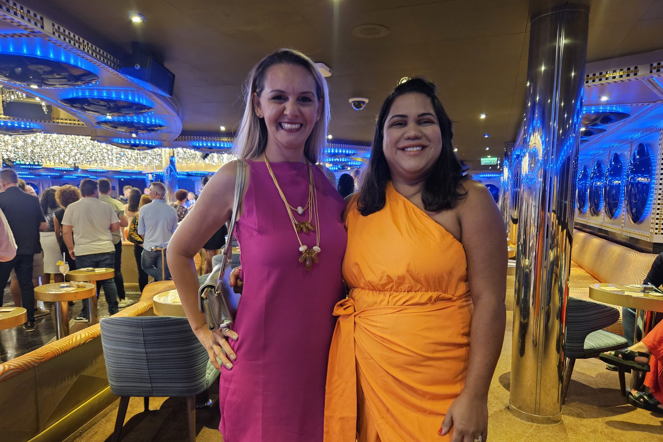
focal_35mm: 24
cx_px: 332
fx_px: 442
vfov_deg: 53.0
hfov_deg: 73.7
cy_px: 246
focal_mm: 5.4
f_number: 1.8
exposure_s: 1/24
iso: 1000
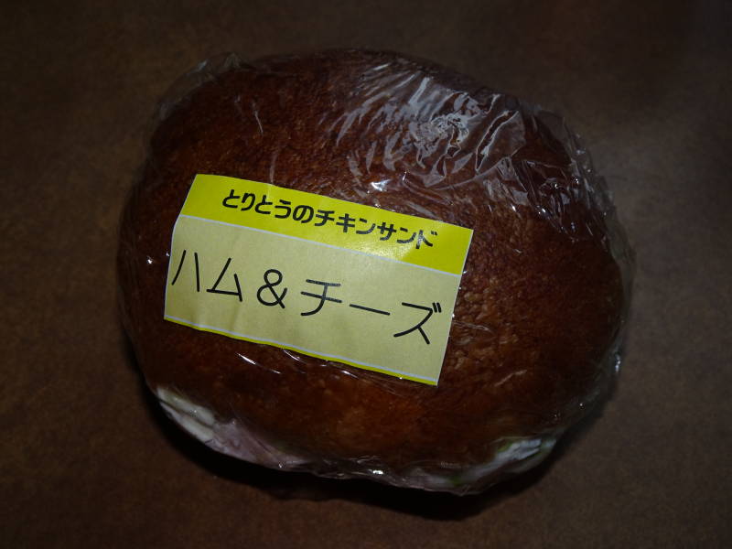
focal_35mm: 43
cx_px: 366
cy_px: 274
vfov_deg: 33.6
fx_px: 909
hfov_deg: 43.9
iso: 80
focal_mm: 7.3
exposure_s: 1/50
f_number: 4.5
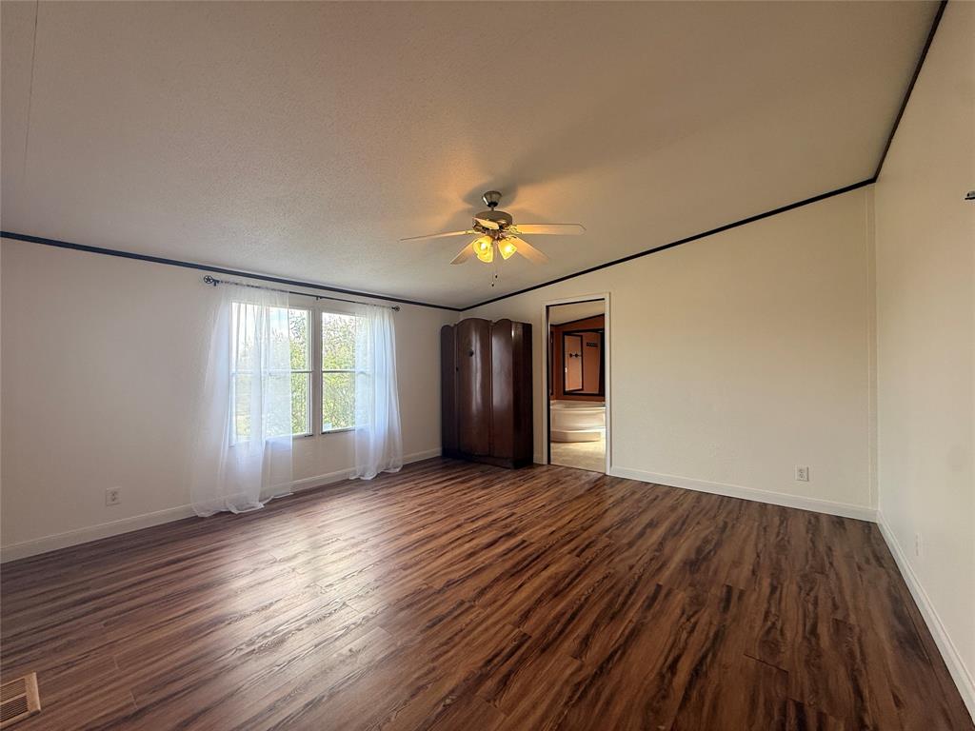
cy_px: 366
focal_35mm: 14
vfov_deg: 85.7
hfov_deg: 102.1
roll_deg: +0.1
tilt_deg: +0.9
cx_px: 488
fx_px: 394
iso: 100
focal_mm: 2.22
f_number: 2.2
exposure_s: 1/120
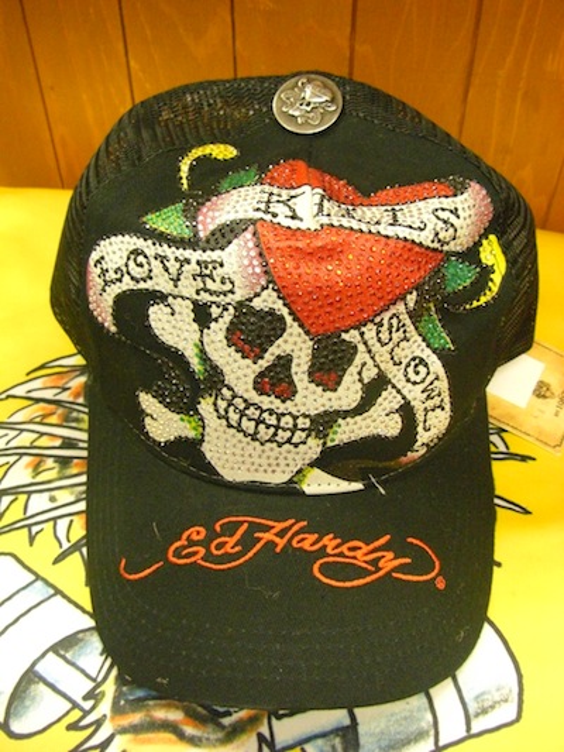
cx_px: 282
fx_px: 825
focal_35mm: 38
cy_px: 376
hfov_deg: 37.7
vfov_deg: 49.0
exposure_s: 1/40
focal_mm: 6.3
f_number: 3.4
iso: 400
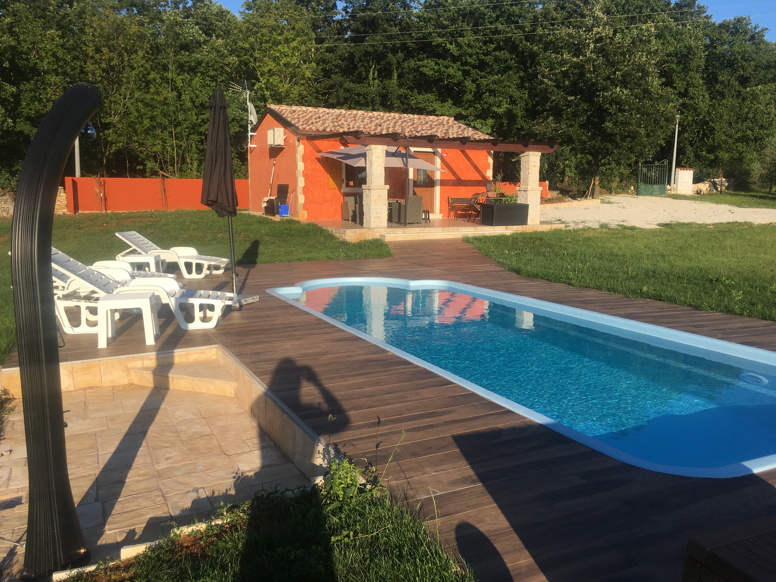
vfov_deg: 48.2
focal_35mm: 29
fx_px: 650
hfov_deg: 61.7
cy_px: 291
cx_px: 388
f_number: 2.2
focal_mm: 4.15
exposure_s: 1/1637
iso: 25
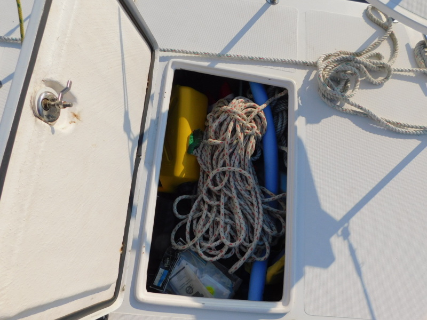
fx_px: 296
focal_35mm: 24
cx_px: 214
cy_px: 160
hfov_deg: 71.6
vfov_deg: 56.8
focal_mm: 4.1
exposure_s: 1/640
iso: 125
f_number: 6
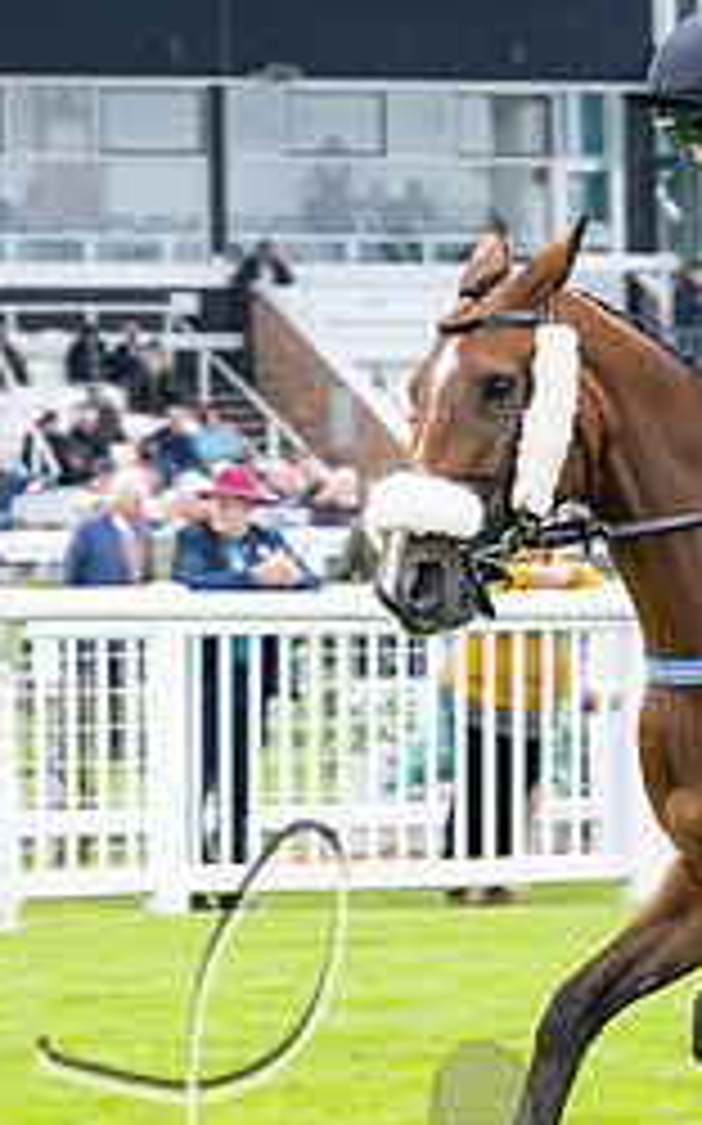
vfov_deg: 8.0
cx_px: 770
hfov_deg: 5.0
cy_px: 569
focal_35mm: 261
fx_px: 7999
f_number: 4
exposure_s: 1/500
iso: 400
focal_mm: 70
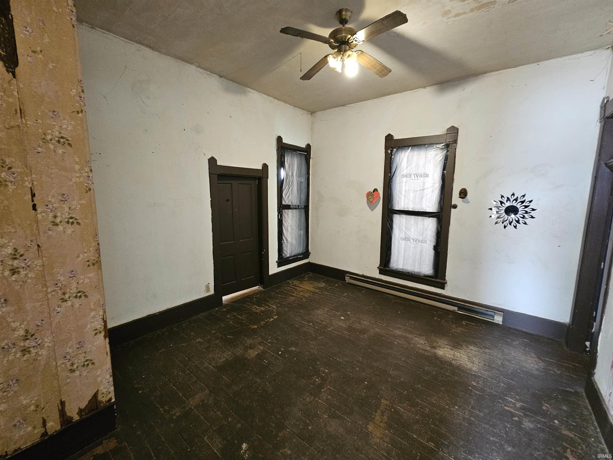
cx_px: 306
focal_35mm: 13
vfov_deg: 89.9
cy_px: 230
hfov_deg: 106.2
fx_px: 230
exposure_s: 1/24
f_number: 2.2
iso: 640
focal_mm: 2.2
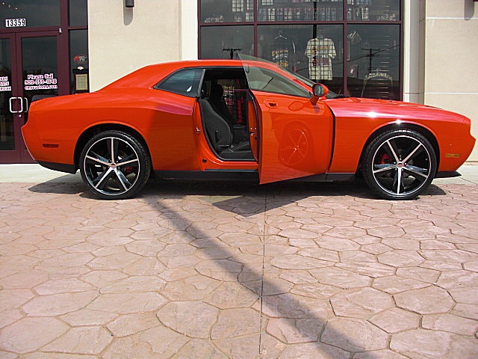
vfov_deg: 39.7
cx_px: 239
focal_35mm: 36
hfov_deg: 51.4
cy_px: 180
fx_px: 497
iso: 50
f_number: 7.9
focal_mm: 6.3
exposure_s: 1/160
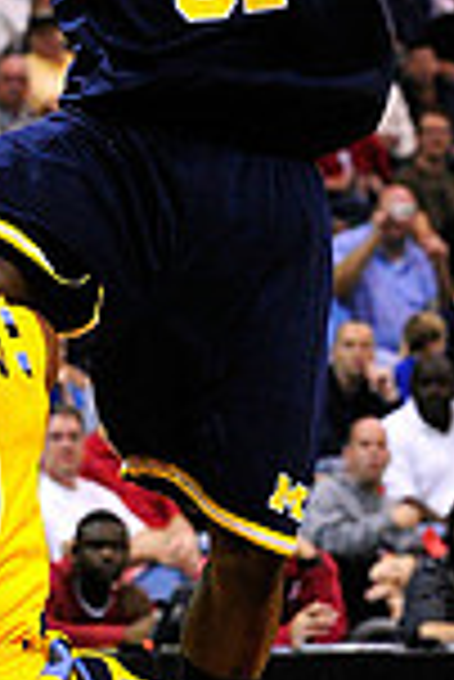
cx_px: 117
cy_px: 275
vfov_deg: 7.3
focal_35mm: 283
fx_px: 5341
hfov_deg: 4.9
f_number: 3.5
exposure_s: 1/800
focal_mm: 95
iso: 3200
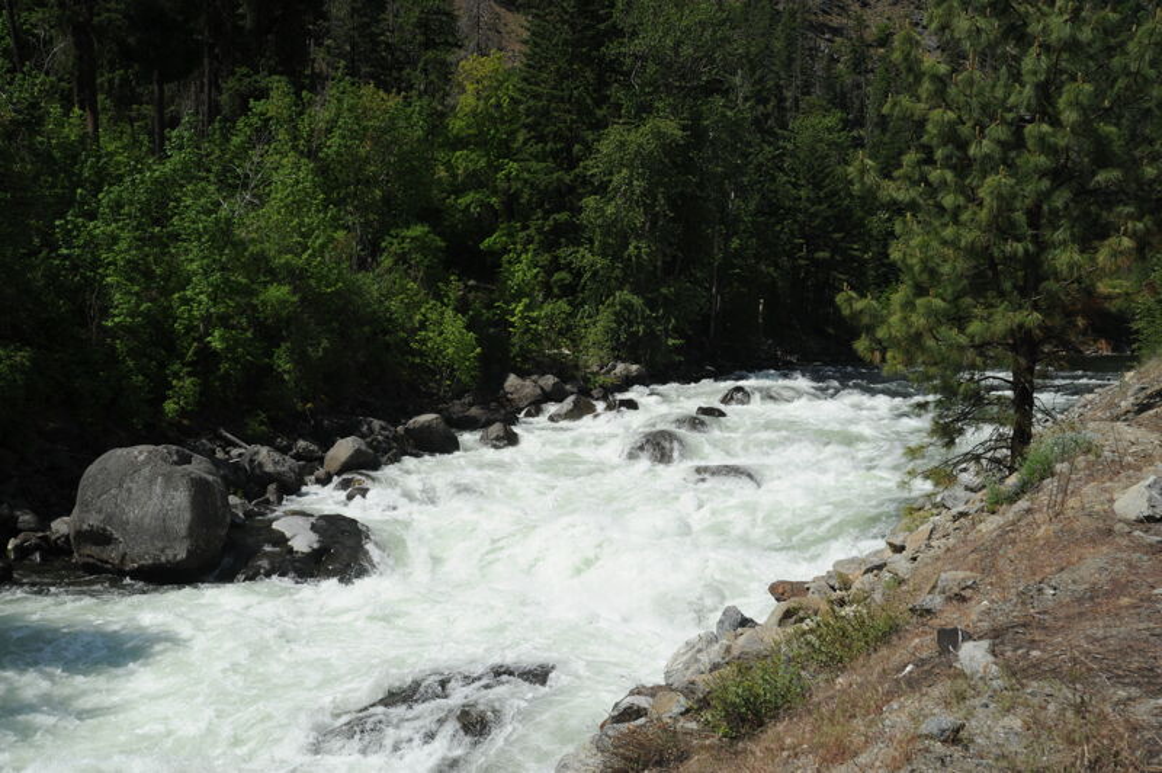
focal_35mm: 44
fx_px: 1419
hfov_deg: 44.5
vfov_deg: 30.5
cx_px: 581
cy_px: 386
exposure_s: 1/500
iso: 200
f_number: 11
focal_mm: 44
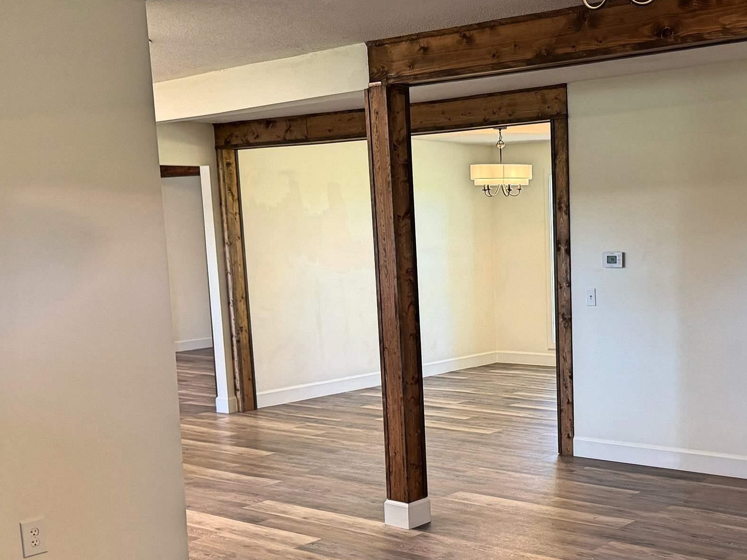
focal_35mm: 47
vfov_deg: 30.6
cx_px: 567
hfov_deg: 39.3
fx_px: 1014
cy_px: 382
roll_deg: +1.8
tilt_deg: -9.3
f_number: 1.78
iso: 200
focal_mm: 6.76
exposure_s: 1/120
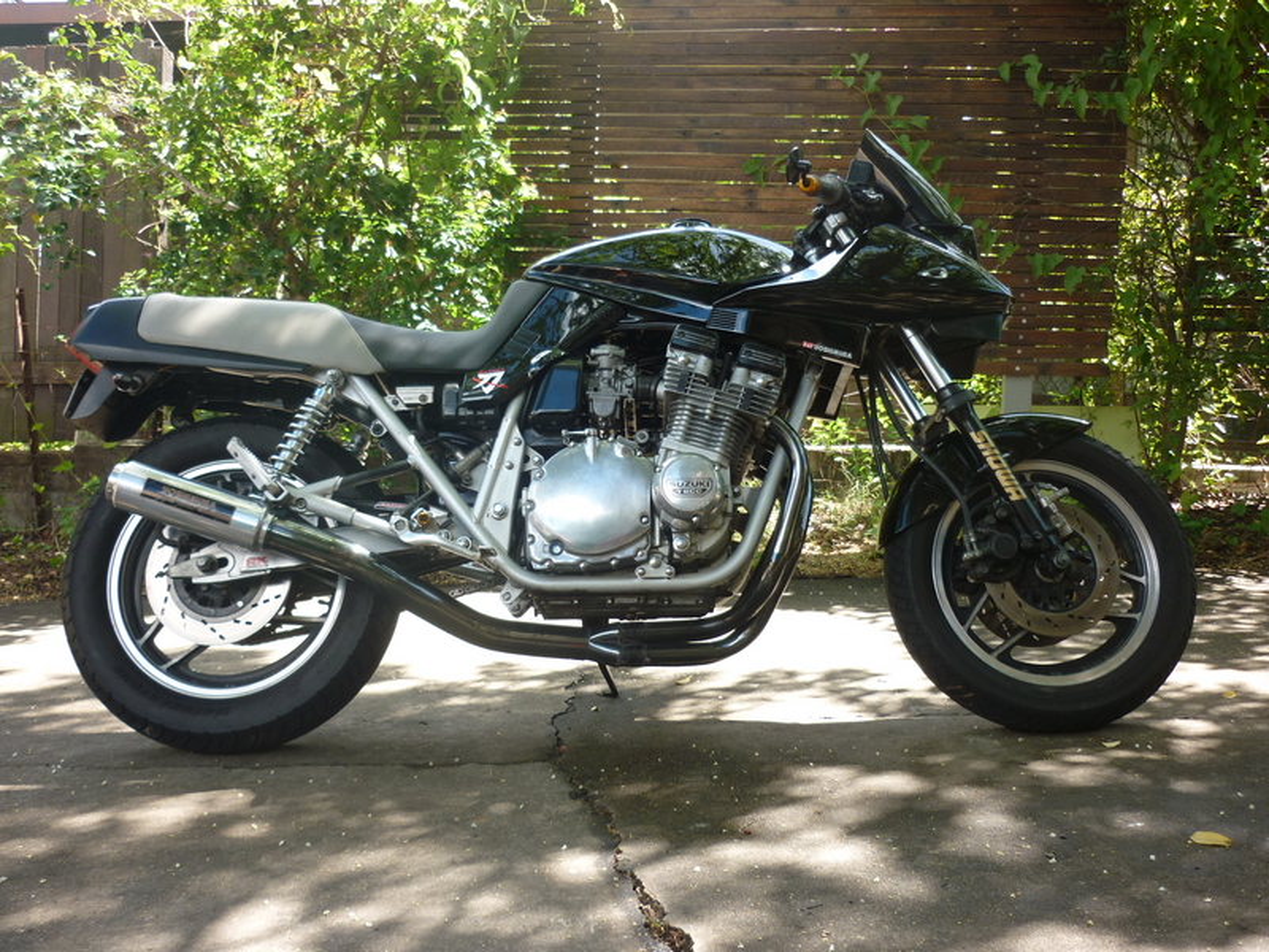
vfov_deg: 42.9
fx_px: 1210
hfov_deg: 55.4
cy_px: 476
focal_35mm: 33
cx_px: 634
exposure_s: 1/125
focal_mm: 5.5
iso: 80
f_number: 2.8
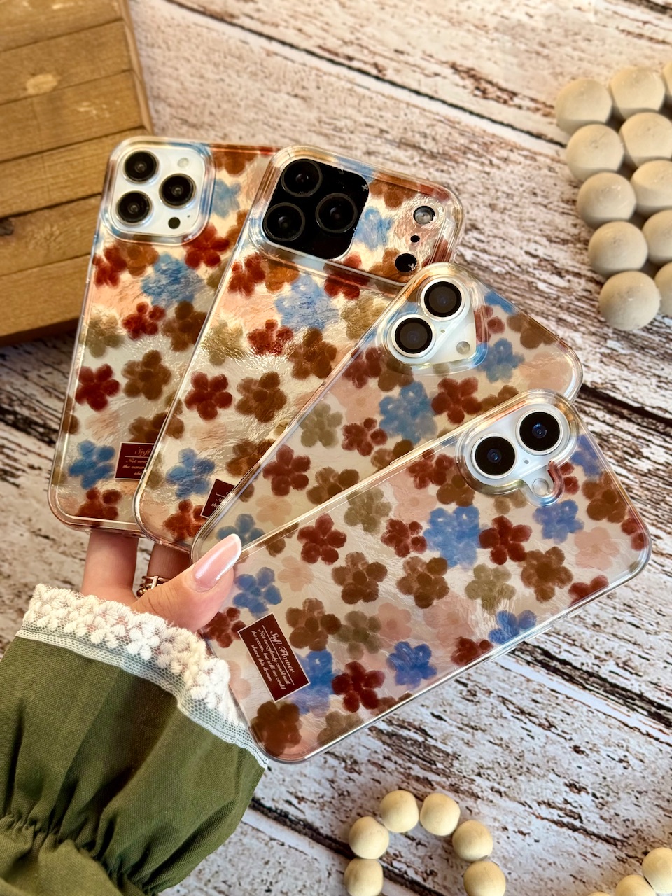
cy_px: 448
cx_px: 336
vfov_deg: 39.7
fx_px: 1242
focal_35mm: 48
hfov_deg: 30.3
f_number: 1.78
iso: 100
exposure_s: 1/1330
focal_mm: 6.76
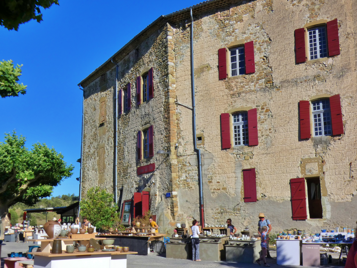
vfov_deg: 35.1
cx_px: 178
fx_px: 423
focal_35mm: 41
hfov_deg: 45.8
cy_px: 134
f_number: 7.1
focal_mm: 7.3
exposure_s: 1/320
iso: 80
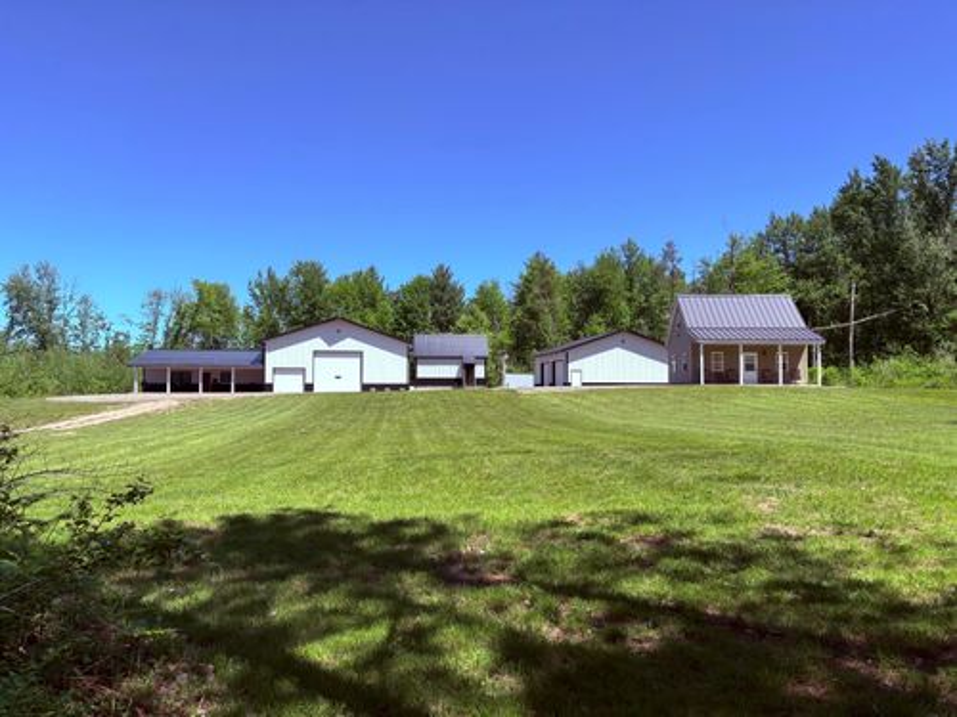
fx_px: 719
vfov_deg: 53.1
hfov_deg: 67.3
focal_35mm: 26
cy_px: 358
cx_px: 478
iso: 50
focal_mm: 5.96
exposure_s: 1/2747
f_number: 1.6
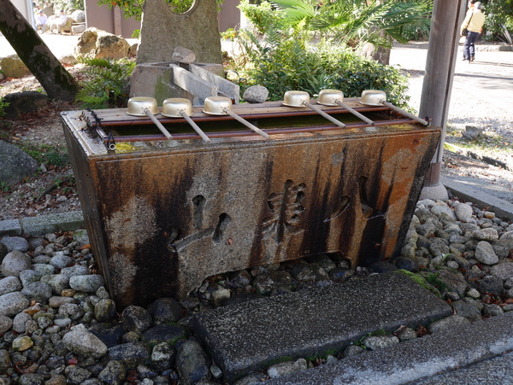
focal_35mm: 36
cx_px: 256
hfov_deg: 51.3
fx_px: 534
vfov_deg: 39.7
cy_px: 192
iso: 200
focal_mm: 18
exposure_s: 1/80
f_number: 4.2
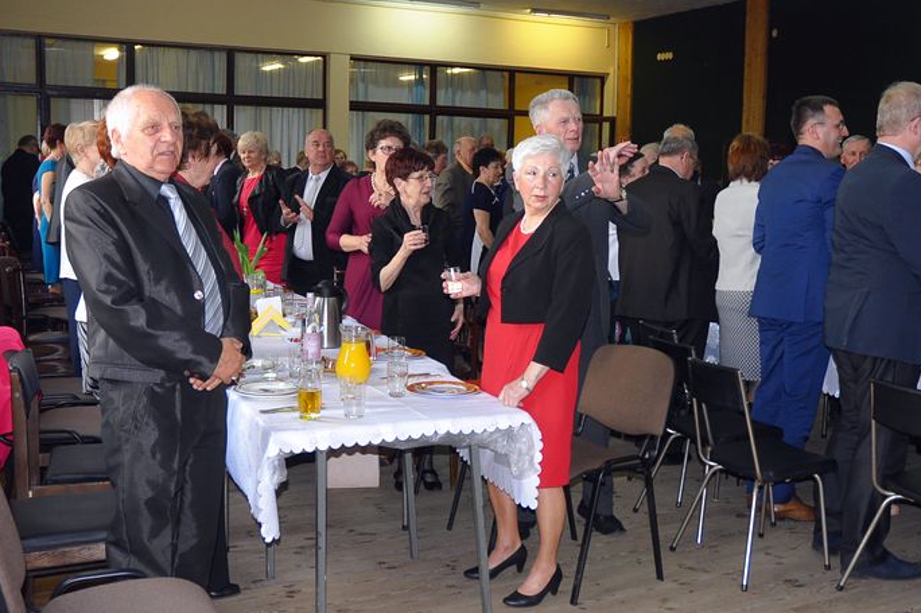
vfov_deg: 32.6
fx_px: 1048
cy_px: 306
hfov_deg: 47.2
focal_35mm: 41
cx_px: 539
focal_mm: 22
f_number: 3.8
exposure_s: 1/60
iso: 640
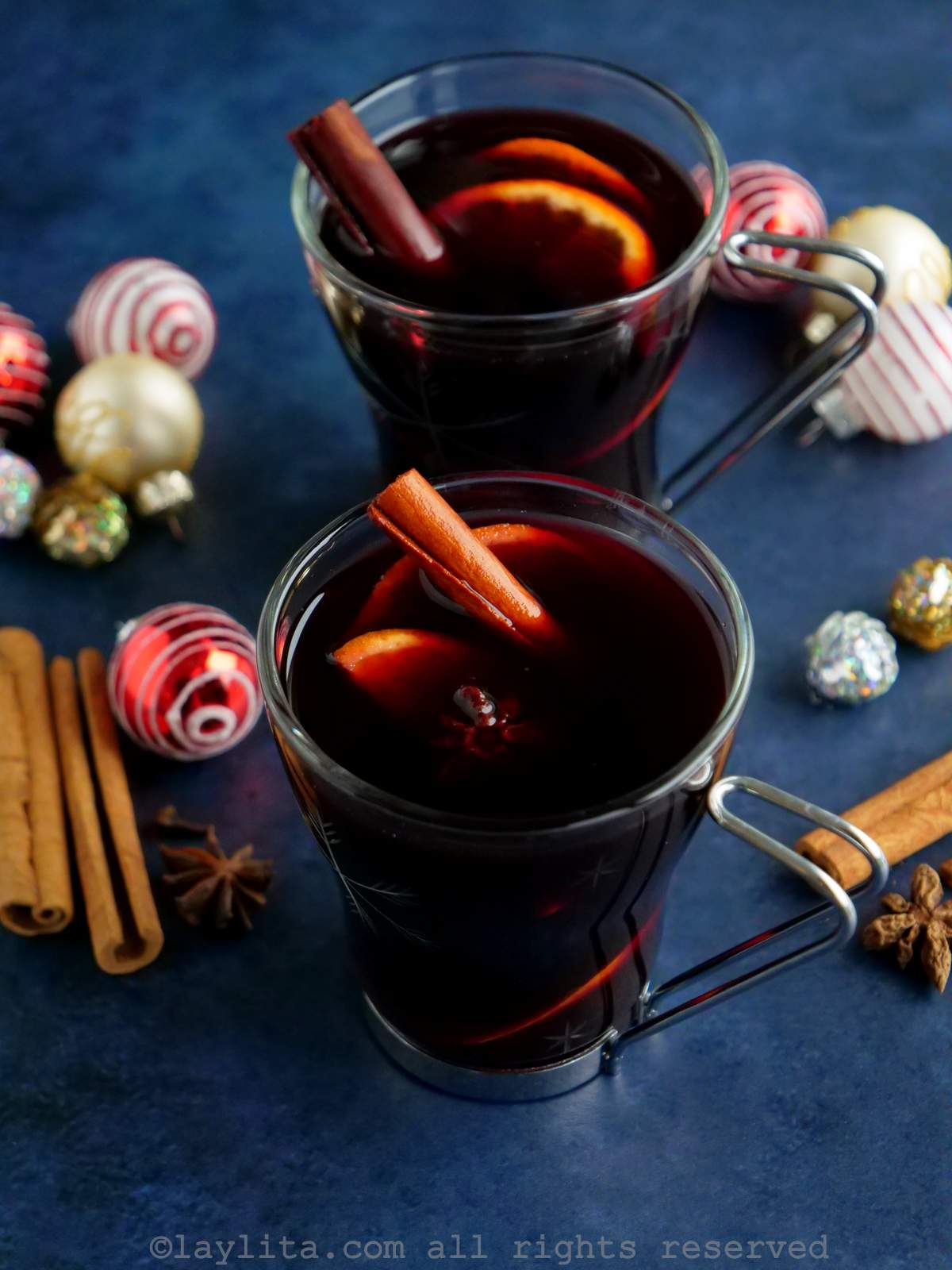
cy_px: 635
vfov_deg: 22.3
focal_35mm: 88
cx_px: 476
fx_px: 3227
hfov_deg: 16.8
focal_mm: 44
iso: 3200
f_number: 3.9
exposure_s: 1/80
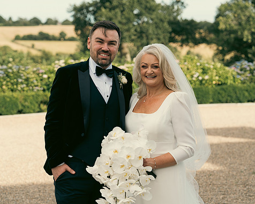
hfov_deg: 23.8
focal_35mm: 80
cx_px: 134
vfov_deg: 19.2
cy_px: 101
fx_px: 604
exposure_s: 1/640
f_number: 3.5
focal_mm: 70
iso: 125
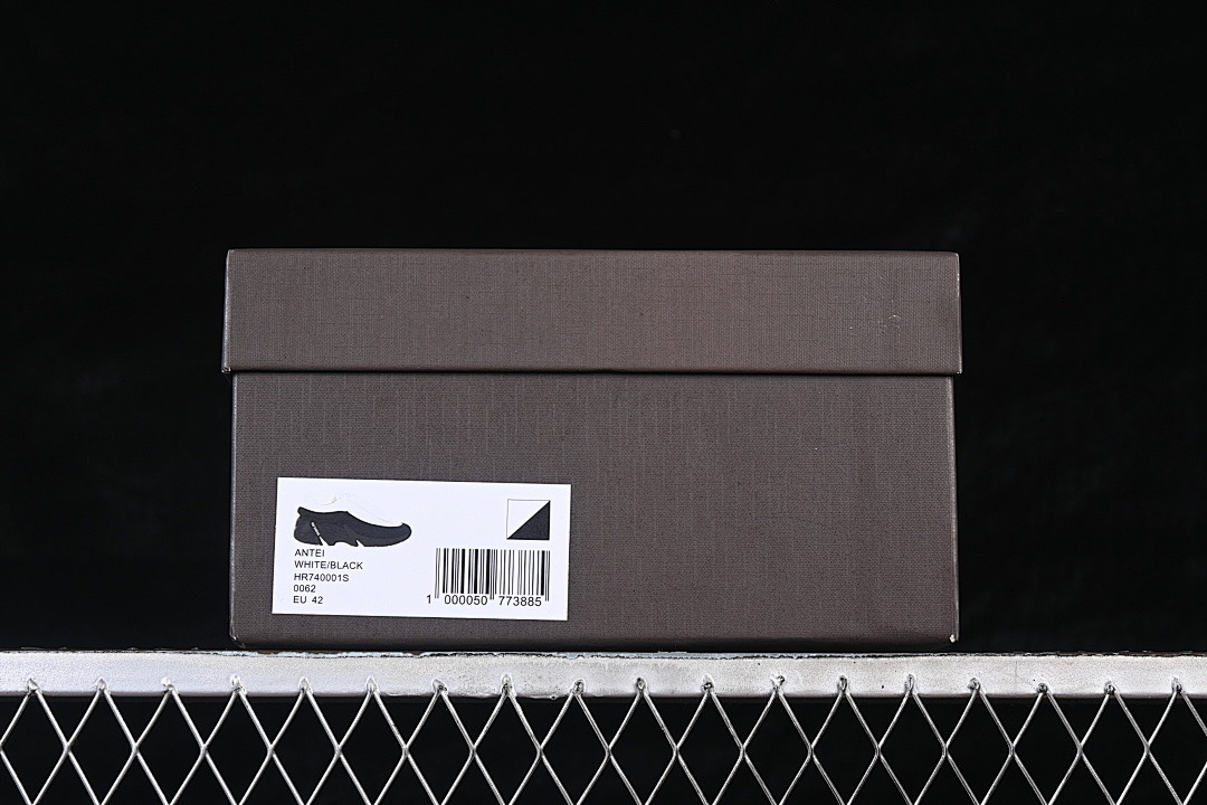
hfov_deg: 27.0
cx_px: 604
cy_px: 402
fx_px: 2514
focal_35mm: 75
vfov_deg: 18.2
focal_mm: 50
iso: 160
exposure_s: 1/80
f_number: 6.3
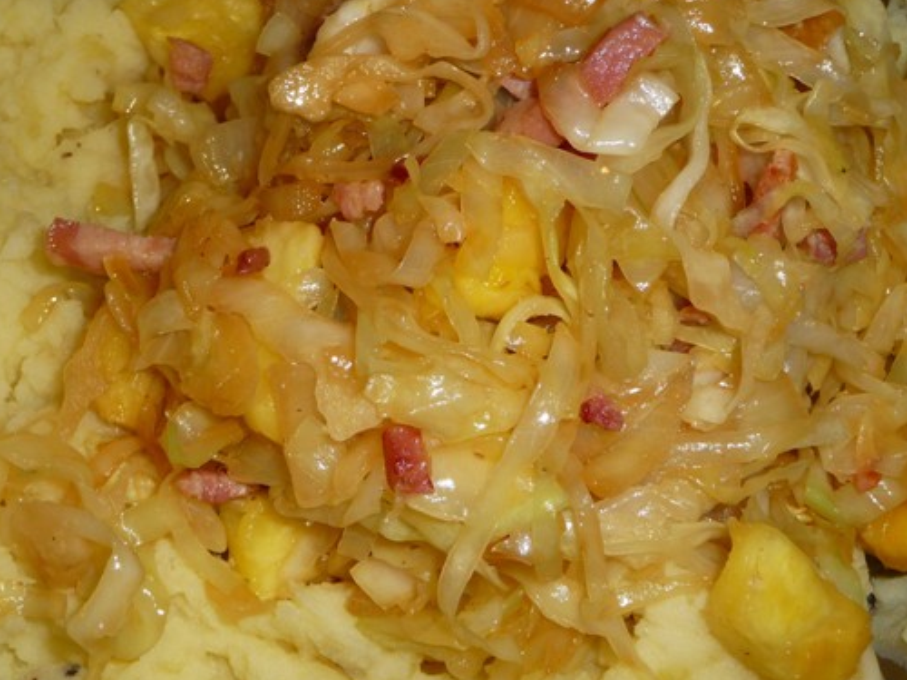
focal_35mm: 55
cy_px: 296
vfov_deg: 26.5
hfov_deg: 34.8
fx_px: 1441
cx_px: 343
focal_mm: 7.1
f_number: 4
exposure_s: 1/30
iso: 100
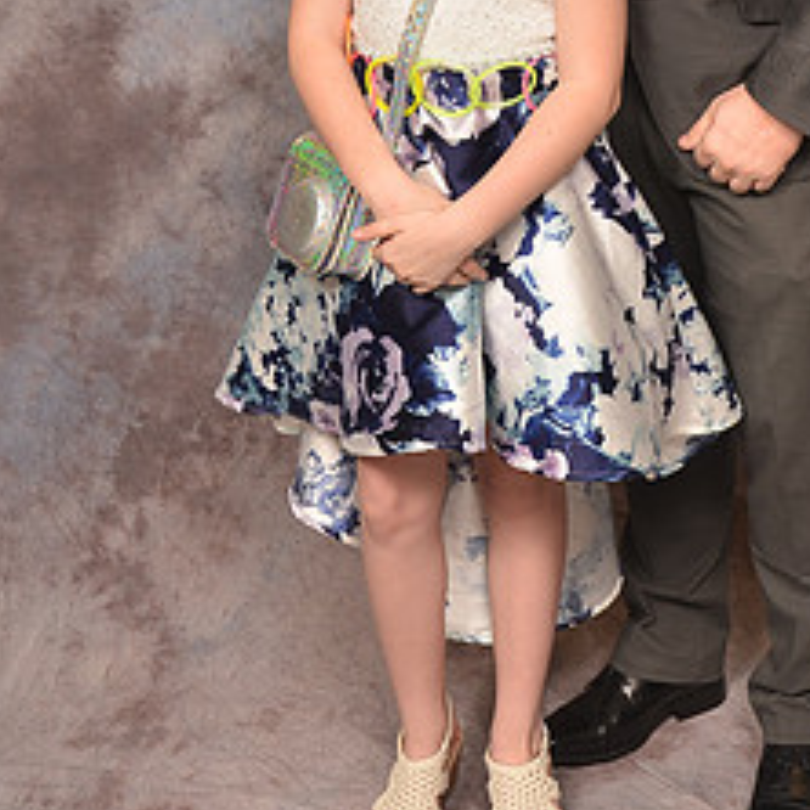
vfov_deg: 20.3
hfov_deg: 20.7
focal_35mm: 83
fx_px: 2200
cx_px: 573
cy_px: 26
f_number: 5.6
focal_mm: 25
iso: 200
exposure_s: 1/60
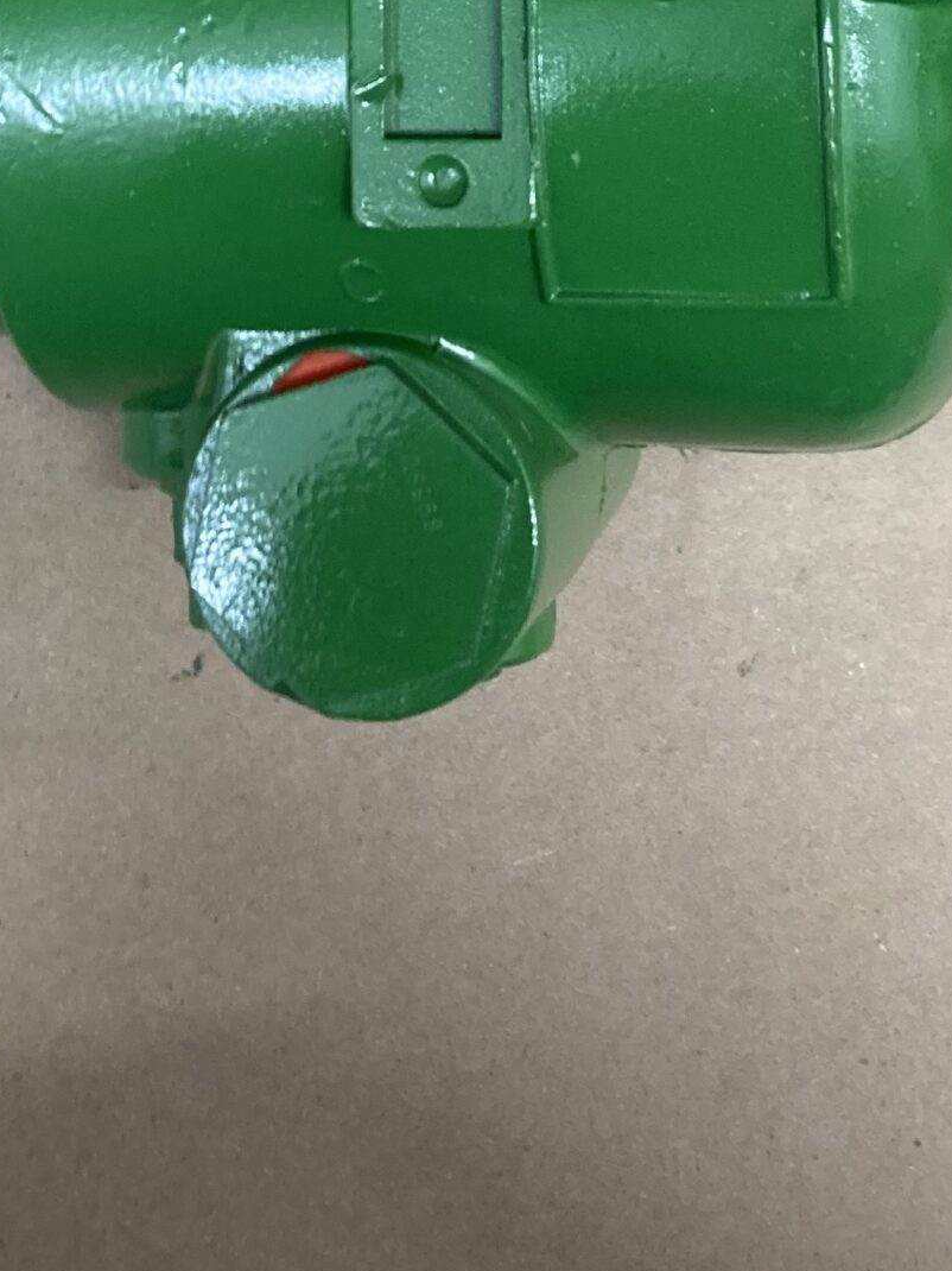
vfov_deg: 26.5
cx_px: 522
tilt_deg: -81.2
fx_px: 2458
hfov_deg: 21.9
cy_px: -156
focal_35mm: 67
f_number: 1.8
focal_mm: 3.99
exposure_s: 1/60
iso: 200
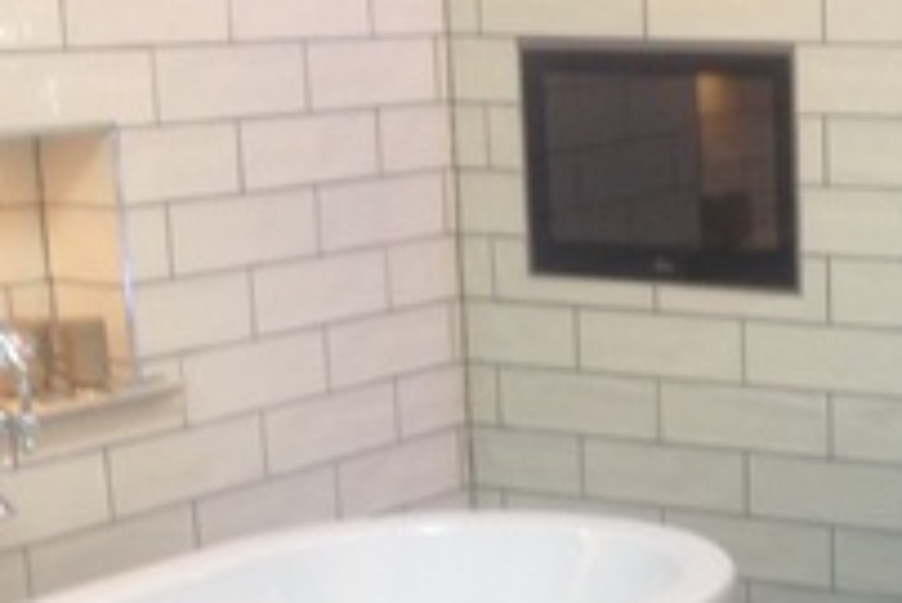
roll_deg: +0.2
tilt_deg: -14.4
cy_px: 540
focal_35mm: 102
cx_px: 973
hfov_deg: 19.2
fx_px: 2557
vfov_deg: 13.3
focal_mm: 4.12
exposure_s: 1/20
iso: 64
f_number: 2.4
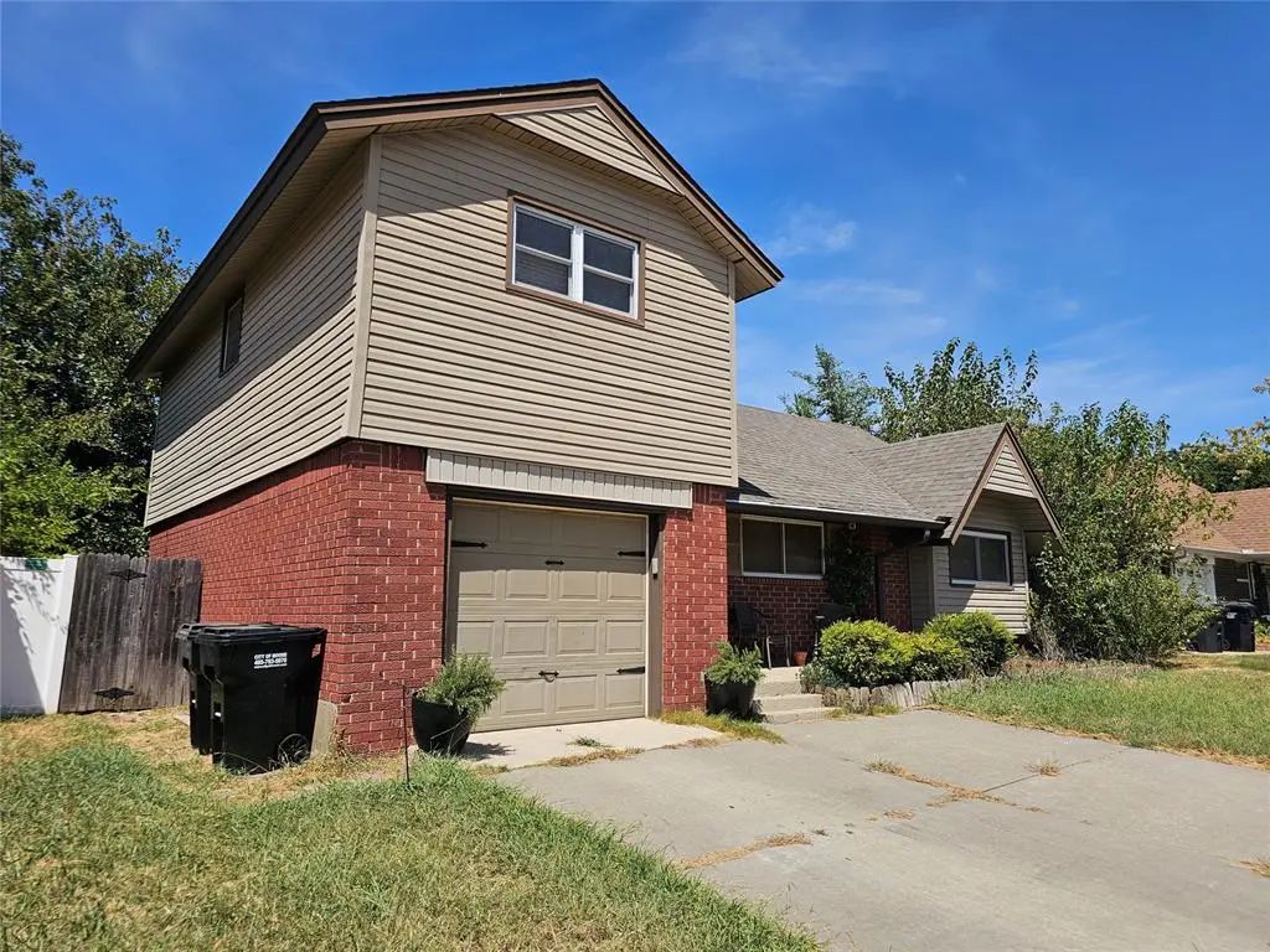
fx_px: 844
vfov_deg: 58.9
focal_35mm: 23
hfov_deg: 73.9
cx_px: 635
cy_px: 476
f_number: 1.7
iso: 10
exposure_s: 1/1093
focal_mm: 6.3
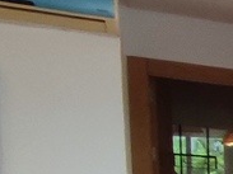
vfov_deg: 12.1
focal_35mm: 112
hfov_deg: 10.7
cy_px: 319
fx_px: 753
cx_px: 731
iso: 120
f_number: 2.2
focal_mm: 1.65
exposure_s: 1/100
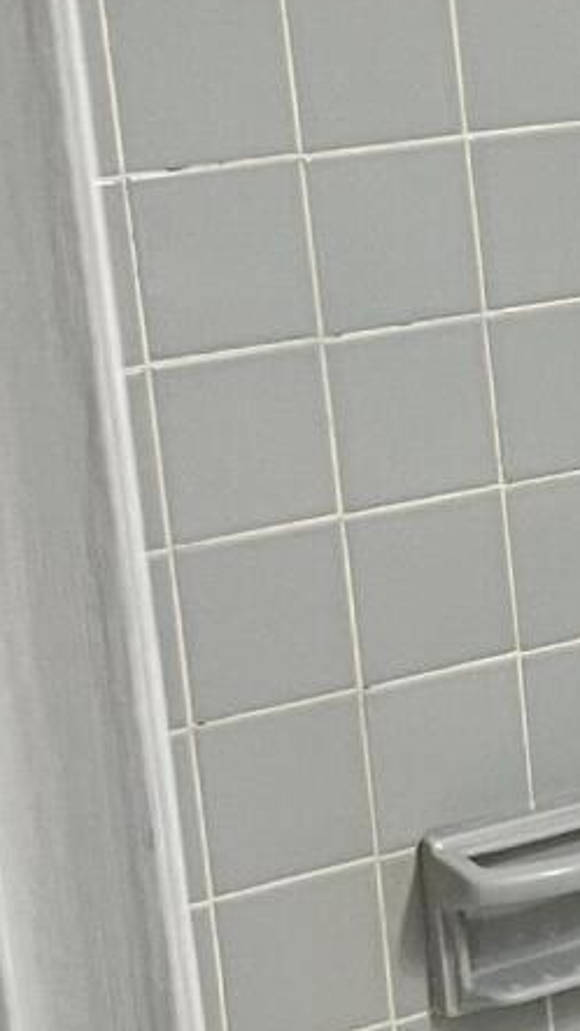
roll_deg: +2.9
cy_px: 624
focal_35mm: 128
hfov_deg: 8.8
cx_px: 1239
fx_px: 3502
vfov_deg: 16.7
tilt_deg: -14.4
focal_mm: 5.1
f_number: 1.6
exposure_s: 1/60
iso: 100
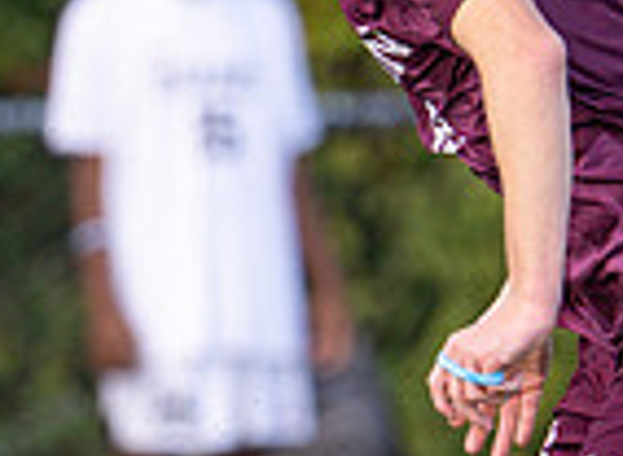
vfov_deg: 0.7
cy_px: 226
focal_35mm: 2042
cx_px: 523
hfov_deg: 1.0
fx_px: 36443
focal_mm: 400
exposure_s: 1/1600
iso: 560
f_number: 4.5
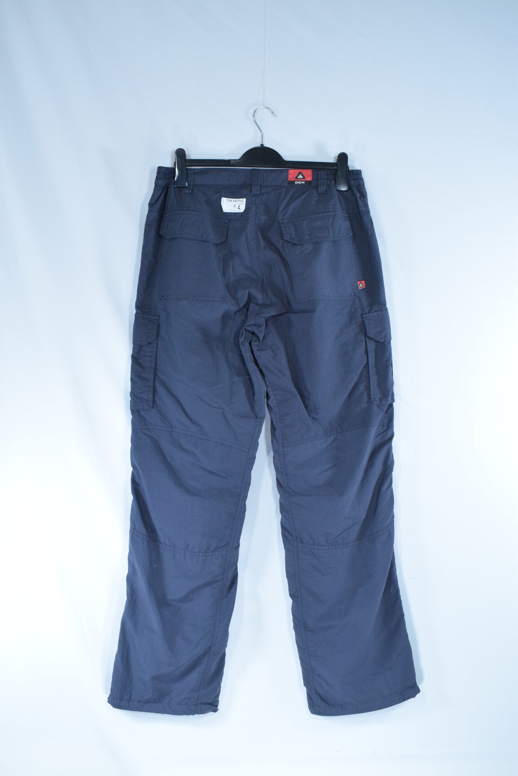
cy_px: 388
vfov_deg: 55.1
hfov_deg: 38.4
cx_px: 259
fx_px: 744
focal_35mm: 34
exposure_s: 1/250
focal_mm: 23
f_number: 7.1
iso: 3200
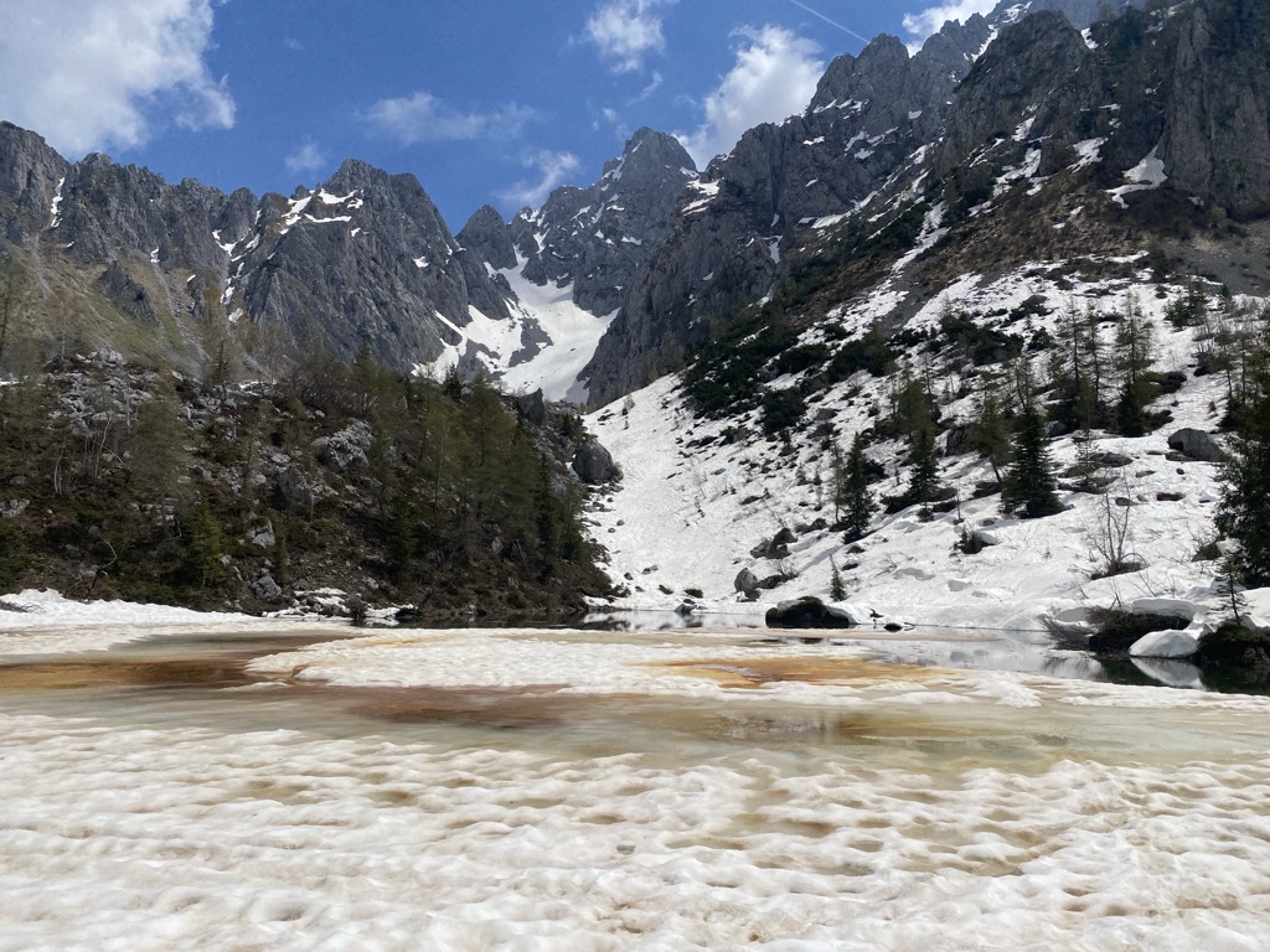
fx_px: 954
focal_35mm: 26
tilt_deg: +5.0
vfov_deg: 53.1
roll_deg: -0.4
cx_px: 635
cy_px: 476
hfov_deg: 67.3
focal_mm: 4.25
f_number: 1.8
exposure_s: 1/9615
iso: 32
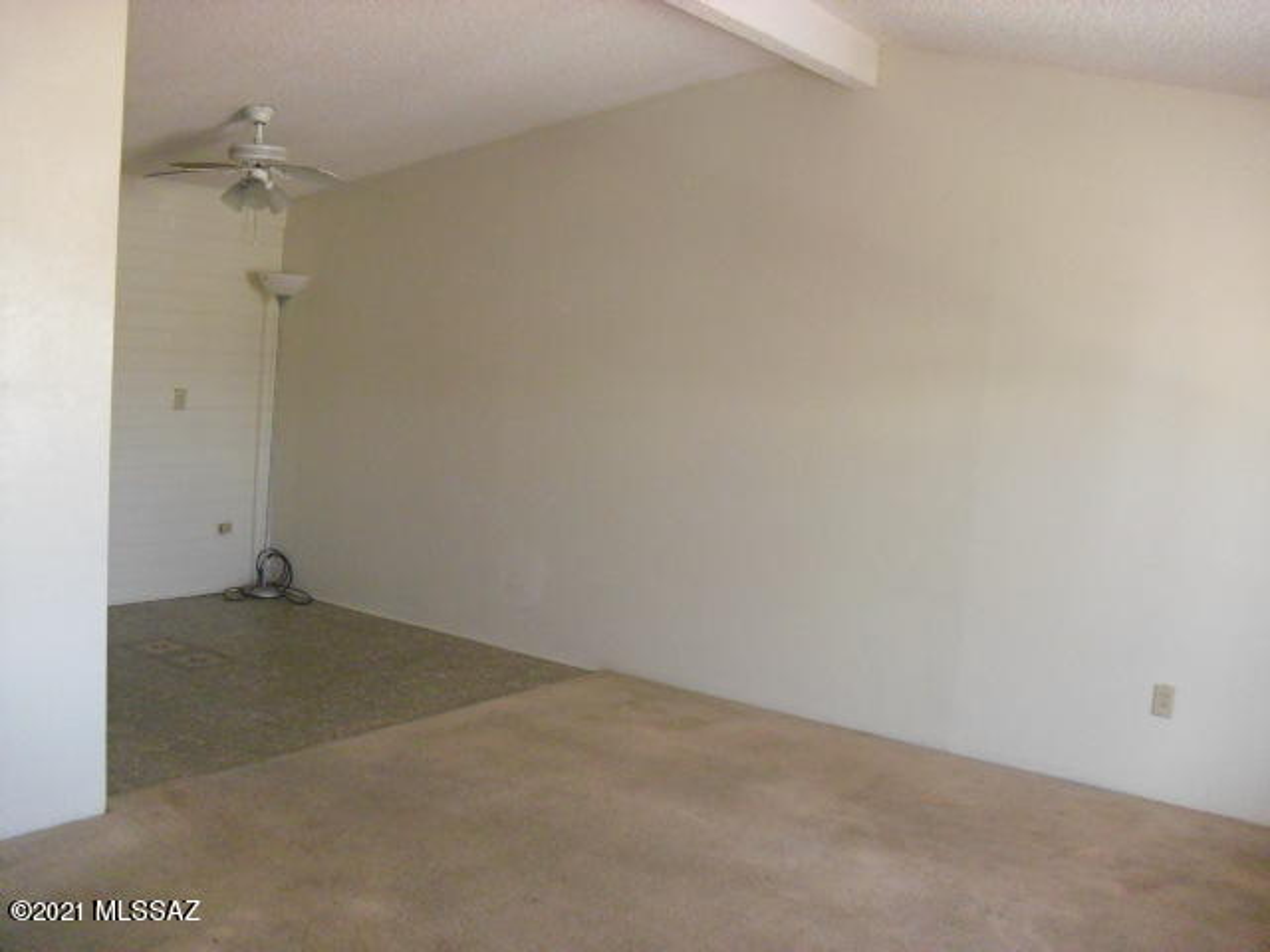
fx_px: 1321
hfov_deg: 51.4
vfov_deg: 39.7
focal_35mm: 36
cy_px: 476
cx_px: 635
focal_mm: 6.3
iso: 400
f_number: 3.1
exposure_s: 1/60
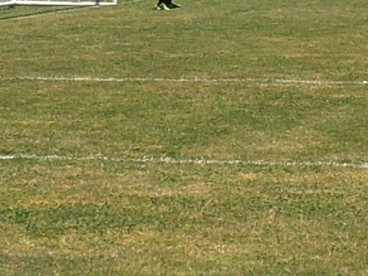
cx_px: 185
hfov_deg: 6.8
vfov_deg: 5.1
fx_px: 3093
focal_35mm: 291
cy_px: -5
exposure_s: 1/320
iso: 400
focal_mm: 24.39
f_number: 15
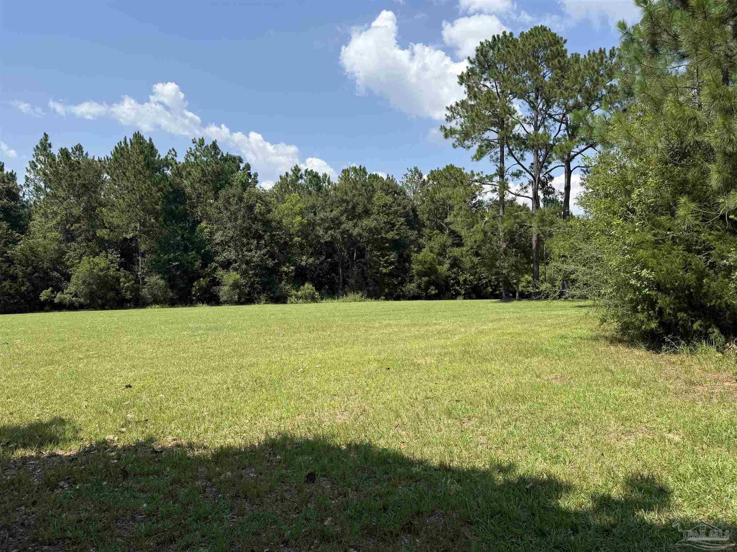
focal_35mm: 24
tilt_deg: -0.2
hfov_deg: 71.6
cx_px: 368
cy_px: 276
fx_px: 511
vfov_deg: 56.8
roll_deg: -0.7
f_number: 1.78
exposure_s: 1/3953
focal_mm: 6.76
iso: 80
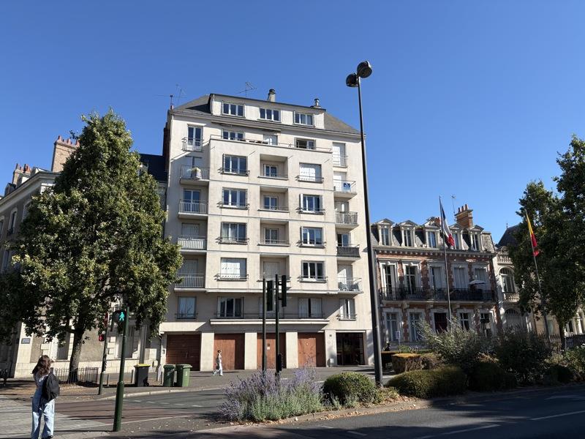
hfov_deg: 67.3
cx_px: 292
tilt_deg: +16.6
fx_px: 439
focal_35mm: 26
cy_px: 220
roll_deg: +0.3
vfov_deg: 53.1
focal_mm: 5.96
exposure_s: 1/2538
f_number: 1.6
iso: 50
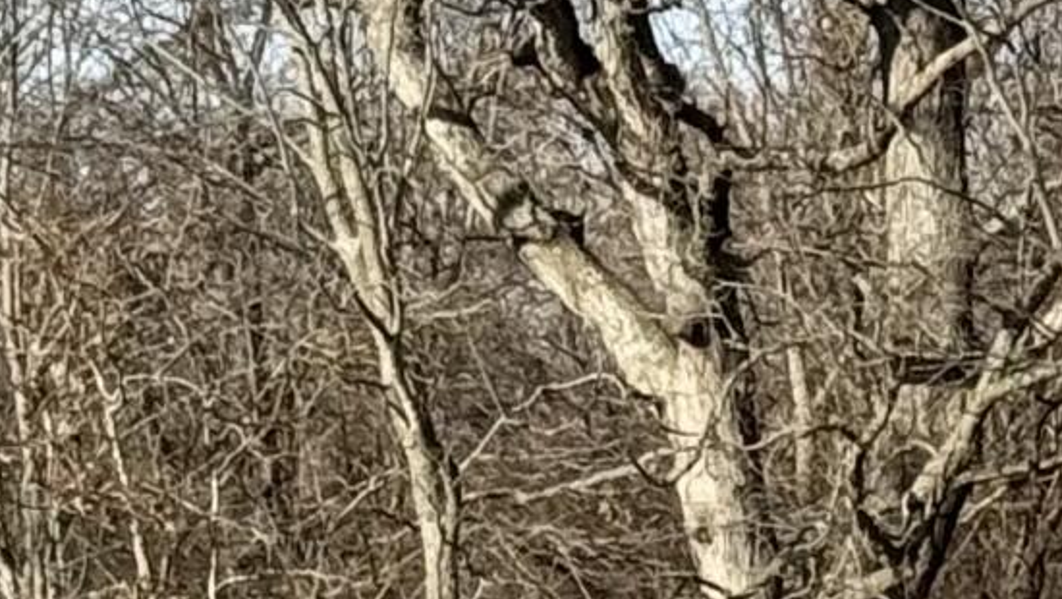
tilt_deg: -4.8
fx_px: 8029
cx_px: 2051
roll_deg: +0.7
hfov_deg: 7.3
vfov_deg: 4.2
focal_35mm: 285
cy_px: 1233
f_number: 1.78
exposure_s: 1/2611
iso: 64
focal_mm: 6.76
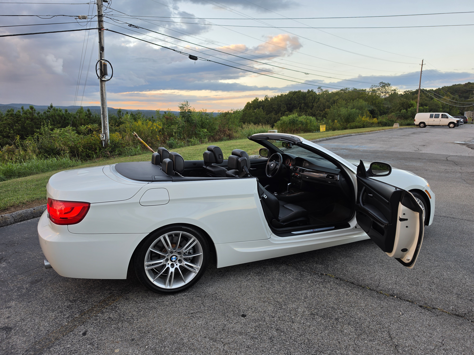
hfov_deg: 73.9
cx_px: 237
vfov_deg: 58.9
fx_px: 315
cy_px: 178
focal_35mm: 23
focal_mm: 6.5
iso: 20
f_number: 1.4
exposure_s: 1/180
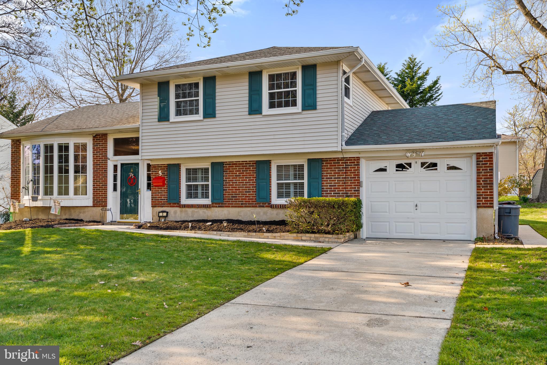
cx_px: 274
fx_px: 486
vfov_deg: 41.1
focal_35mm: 32
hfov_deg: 58.7
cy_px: 182
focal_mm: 32
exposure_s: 1/5
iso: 200
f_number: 8
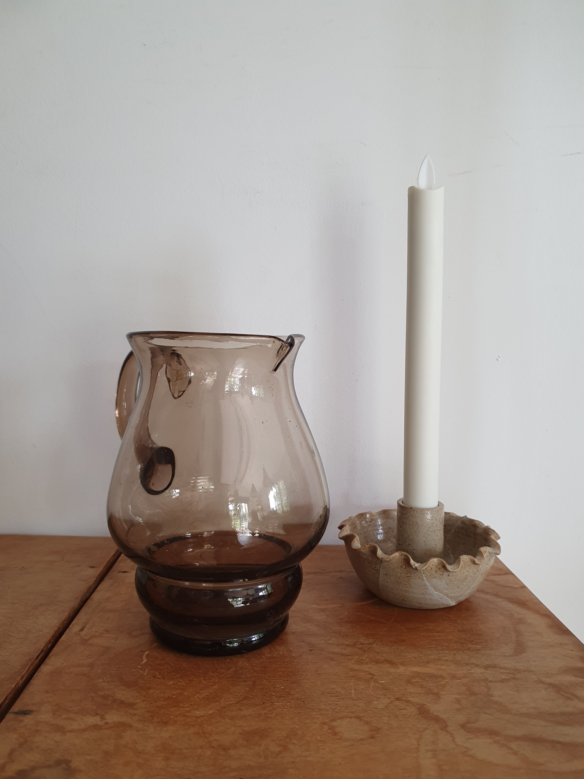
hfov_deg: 53.1
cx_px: 292
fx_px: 585
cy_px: 390
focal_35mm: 26
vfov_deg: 67.3
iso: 100
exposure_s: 1/100
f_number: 1.5
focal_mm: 4.32
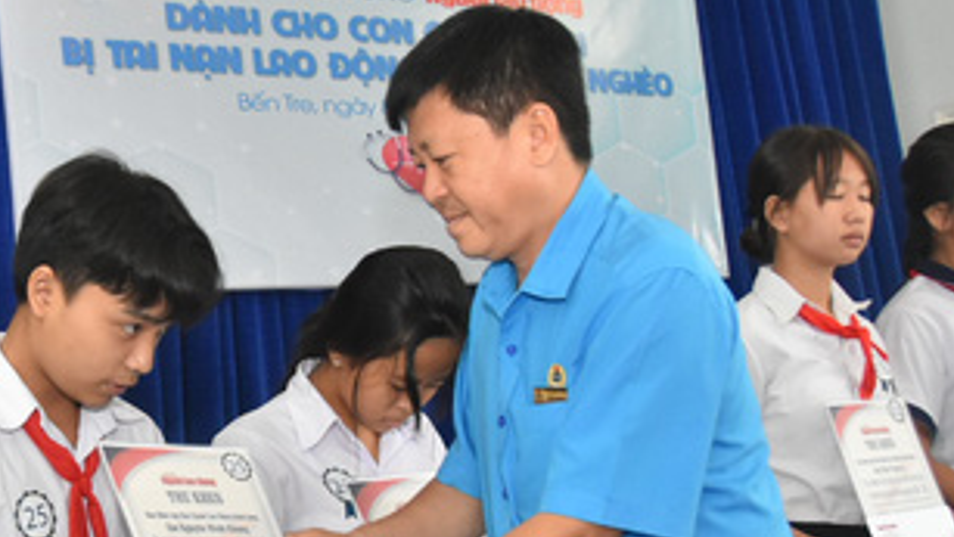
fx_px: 1772
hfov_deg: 29.0
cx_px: 112
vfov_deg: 17.2
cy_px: 376
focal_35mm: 70
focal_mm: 20
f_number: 3.5
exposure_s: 1/200
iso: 1800
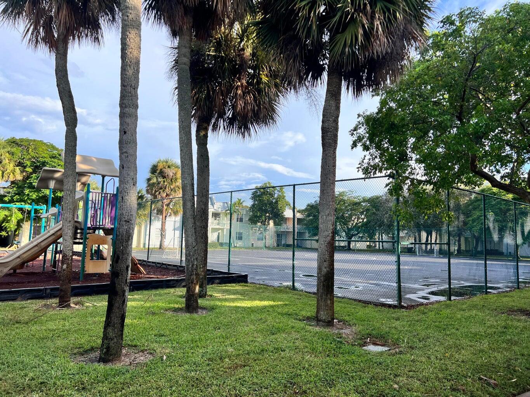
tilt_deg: +5.5
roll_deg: -1.6
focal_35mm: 26
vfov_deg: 53.1
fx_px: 398
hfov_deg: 67.3
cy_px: 198
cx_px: 265
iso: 50
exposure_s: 1/2045
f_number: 1.5
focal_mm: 5.7
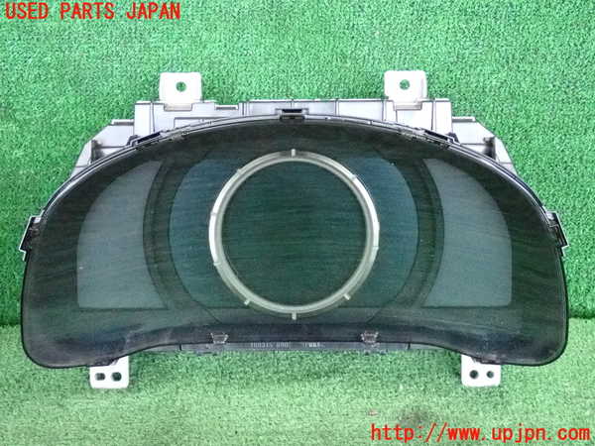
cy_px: 223
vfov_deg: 23.7
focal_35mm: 62
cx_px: 298
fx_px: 1066
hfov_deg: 31.2
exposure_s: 1/125
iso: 6400
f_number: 3.6
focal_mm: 11.09
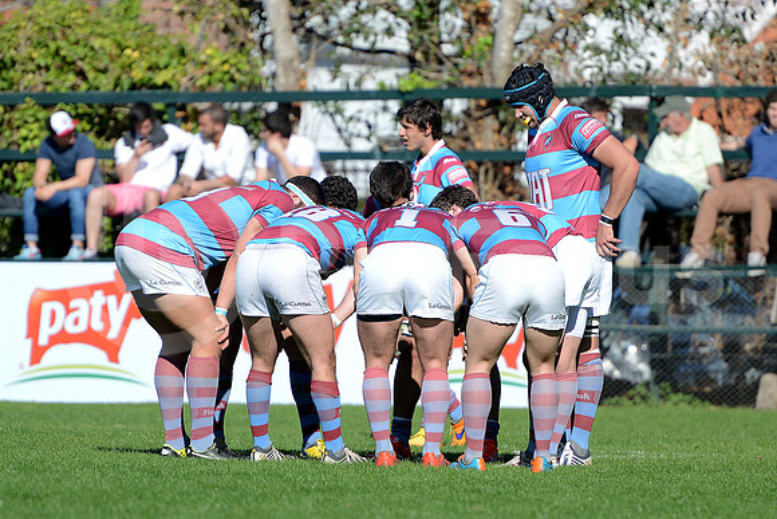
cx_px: 388
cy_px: 260
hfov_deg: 7.4
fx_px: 6044
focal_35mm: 280
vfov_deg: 4.9
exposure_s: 1/2000
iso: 320
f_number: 4
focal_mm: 280
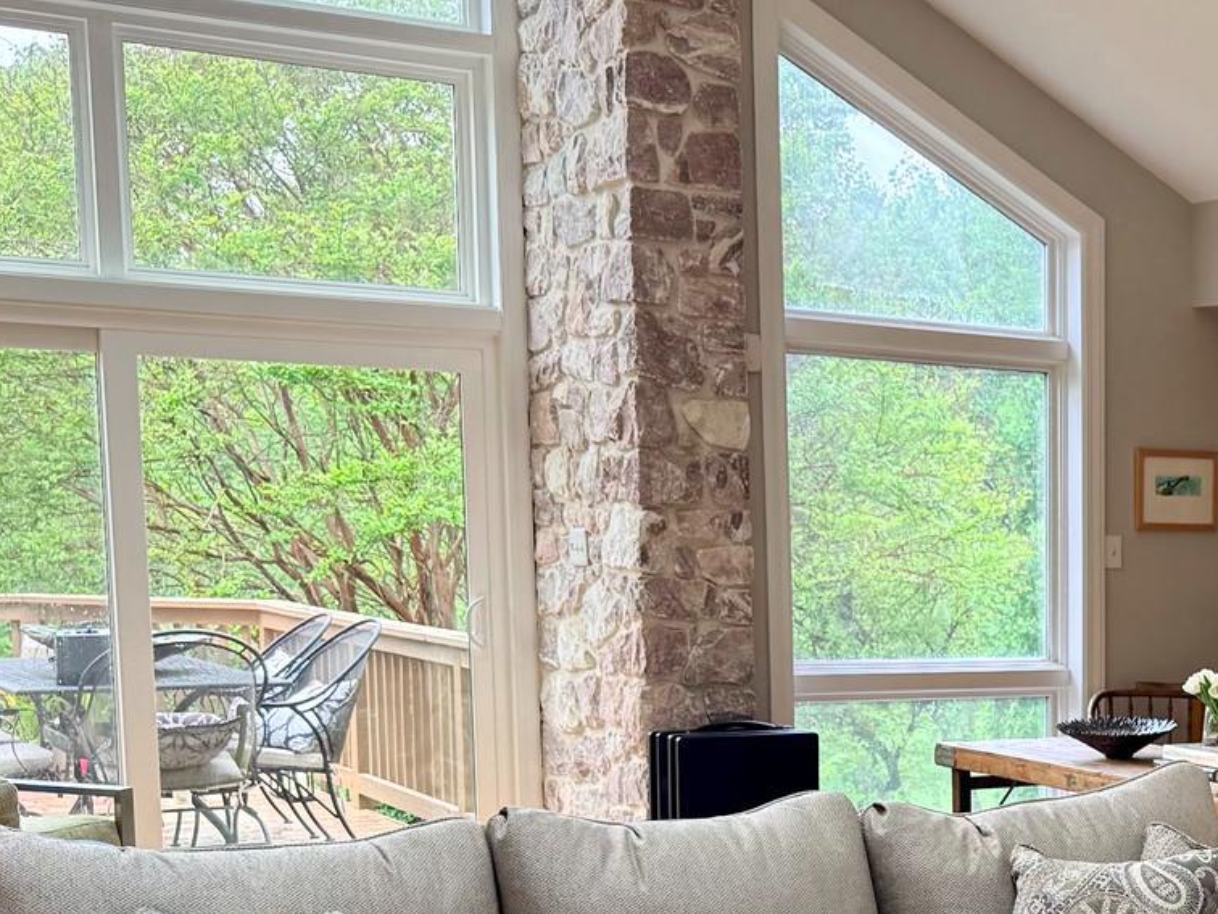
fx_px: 2287
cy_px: 851
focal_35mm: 65
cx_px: 1360
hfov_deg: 27.2
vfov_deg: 22.0
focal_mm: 6.76
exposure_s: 1/161
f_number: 1.78
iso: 160
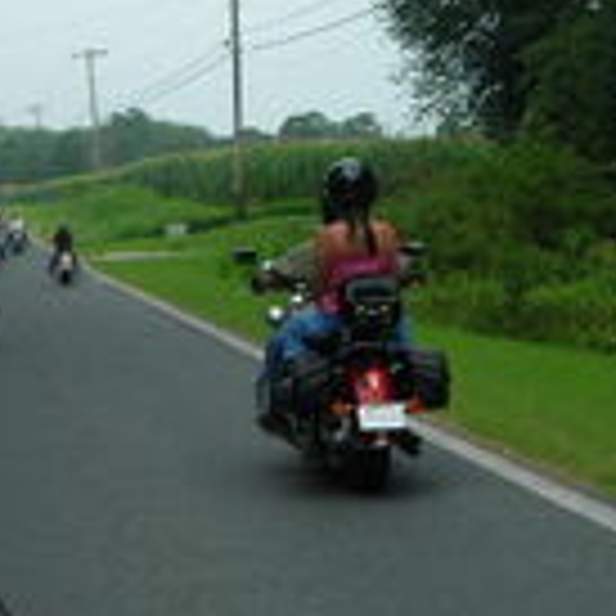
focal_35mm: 98
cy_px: 153
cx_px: 108
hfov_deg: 17.6
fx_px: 1973
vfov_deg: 17.6
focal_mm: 6.3
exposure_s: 1/584
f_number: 3.2
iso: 50
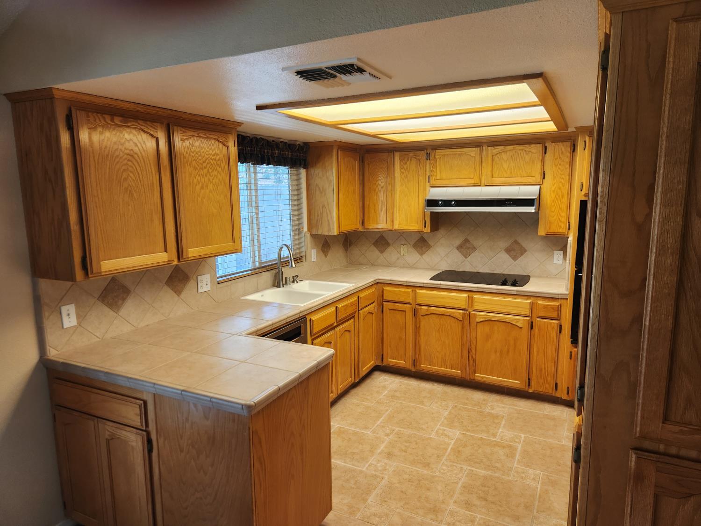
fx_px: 466
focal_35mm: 23
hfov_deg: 73.9
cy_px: 263
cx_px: 350
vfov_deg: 58.9
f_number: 1.8
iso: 160
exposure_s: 1/120
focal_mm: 5.4
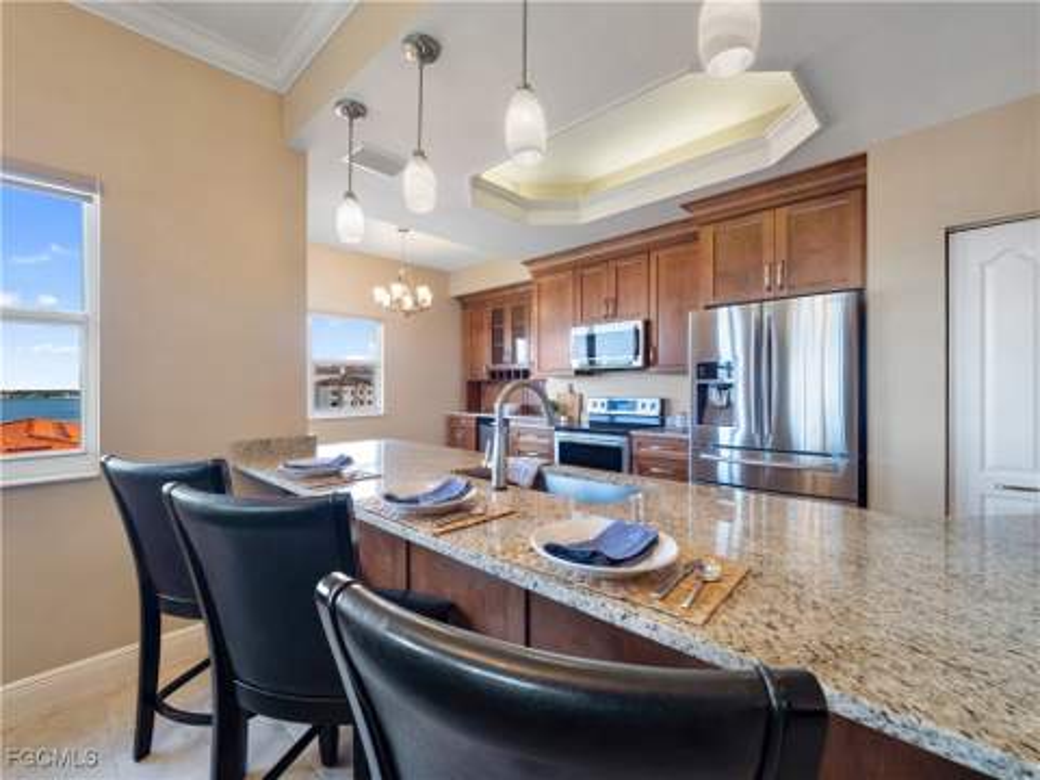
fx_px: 421
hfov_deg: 102.1
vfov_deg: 85.7
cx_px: 520
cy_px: 390
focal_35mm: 14
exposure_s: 1/10
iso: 200
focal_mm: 7
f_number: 7.1
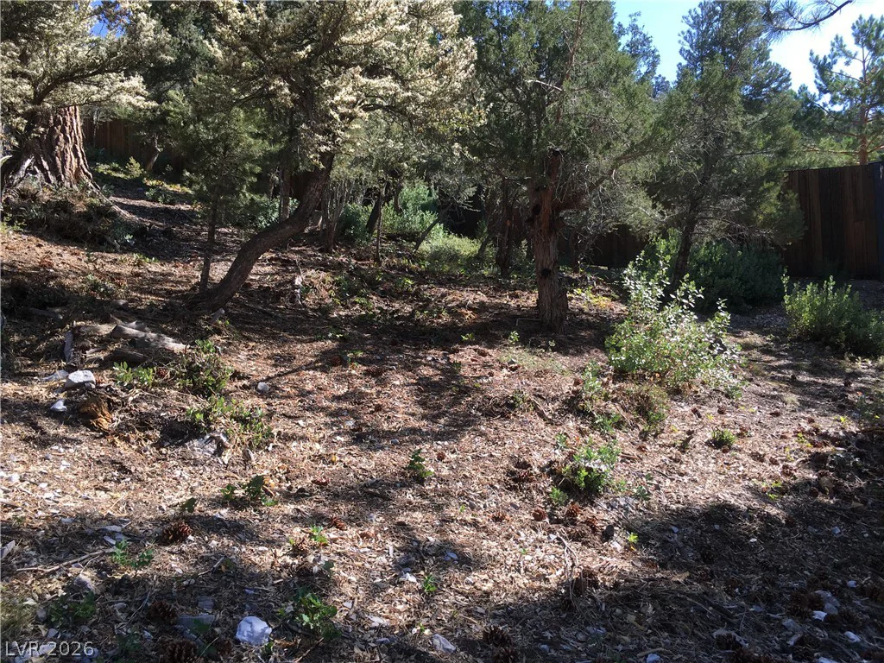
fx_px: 741
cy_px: 332
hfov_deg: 61.7
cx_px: 442
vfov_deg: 48.2
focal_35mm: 29
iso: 25
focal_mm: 4.15
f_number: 2.2
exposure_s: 1/472
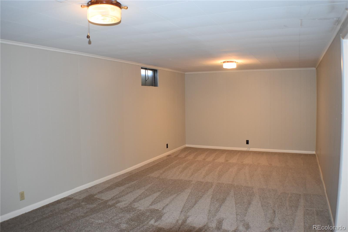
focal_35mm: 38
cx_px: 174
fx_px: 362
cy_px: 116
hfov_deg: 51.3
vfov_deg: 35.5
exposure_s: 1/60
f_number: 4
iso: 1000
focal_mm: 25
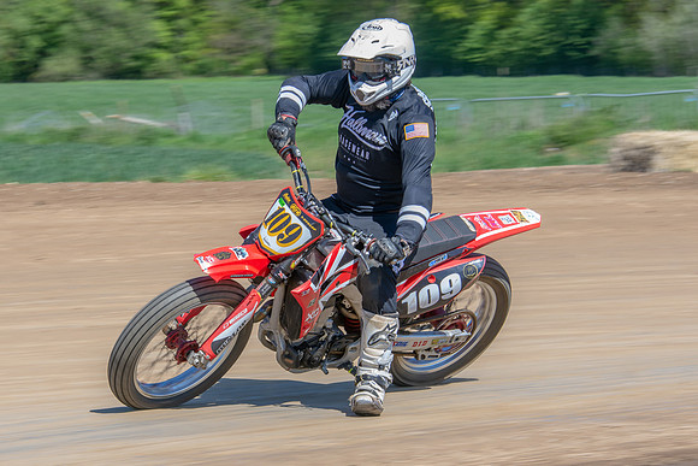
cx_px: 264
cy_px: 258
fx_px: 4126
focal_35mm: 213
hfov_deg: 9.7
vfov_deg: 6.5
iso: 200
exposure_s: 1/160
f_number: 8
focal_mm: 105
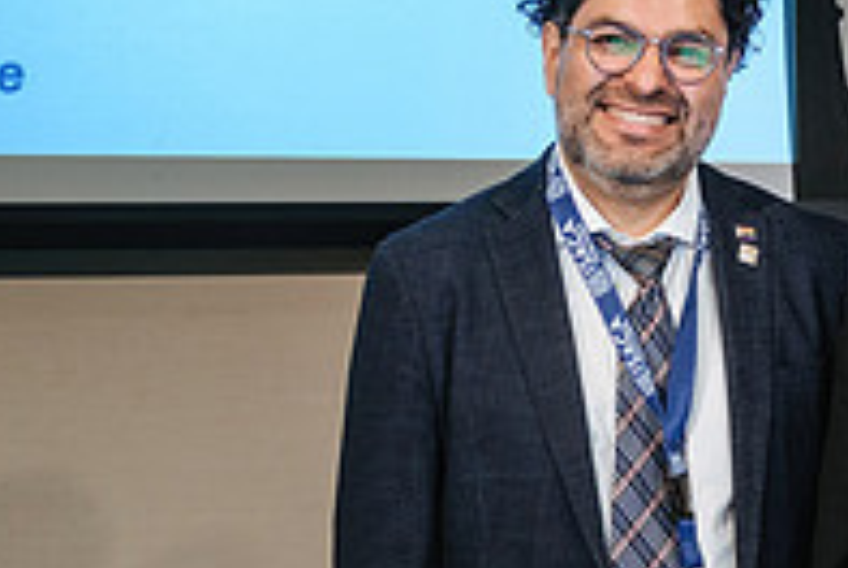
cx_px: 588
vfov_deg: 18.2
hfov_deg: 26.7
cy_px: 275
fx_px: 1769
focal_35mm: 75
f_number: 2.8
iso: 1000
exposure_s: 1/50
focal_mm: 16
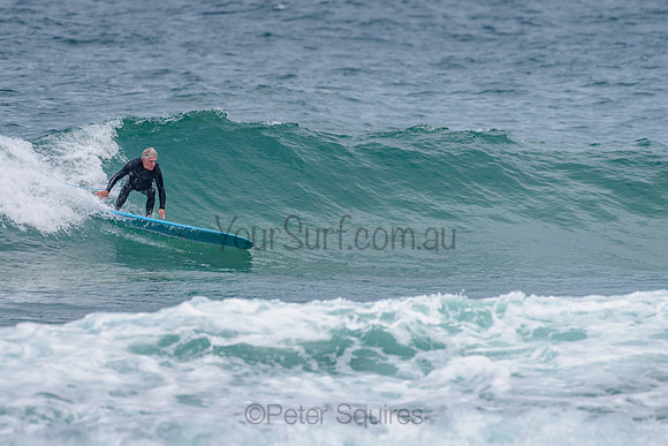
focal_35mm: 613
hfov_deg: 3.4
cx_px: 301
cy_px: 181
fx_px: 11373
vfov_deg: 2.2
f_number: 5.6
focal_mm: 500
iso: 110
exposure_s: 1/2000
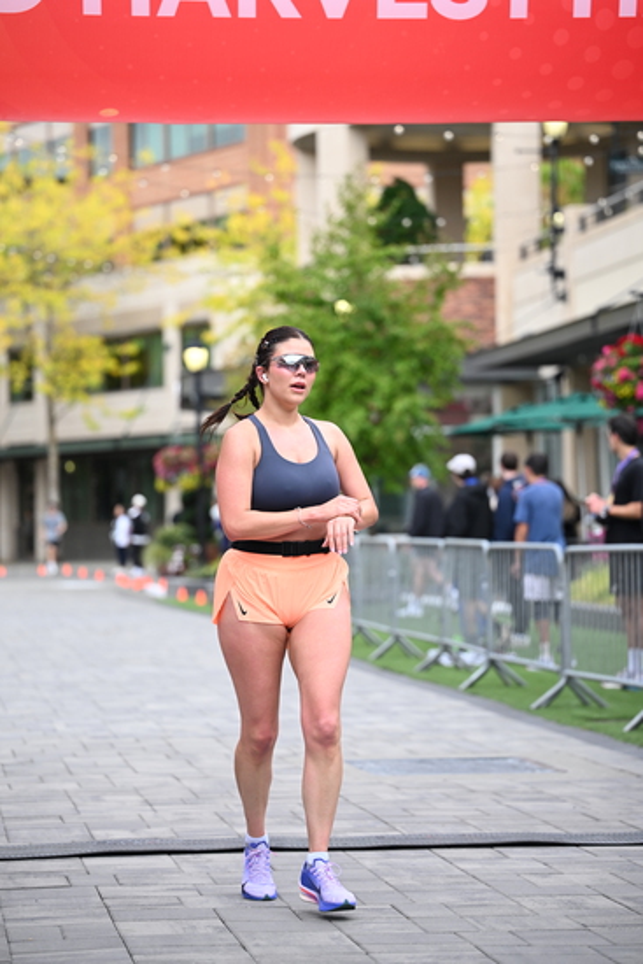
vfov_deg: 20.0
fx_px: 2731
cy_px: 482
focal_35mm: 102
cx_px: 322
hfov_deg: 13.4
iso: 640
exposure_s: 1/1600
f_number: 2.8
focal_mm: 102
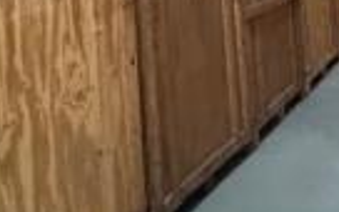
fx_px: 656
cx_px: 174
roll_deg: +3.8
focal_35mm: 71
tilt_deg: +7.1
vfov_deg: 16.1
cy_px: -146
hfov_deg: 29.0
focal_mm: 2.22
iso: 1250
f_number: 2.2
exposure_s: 1/40
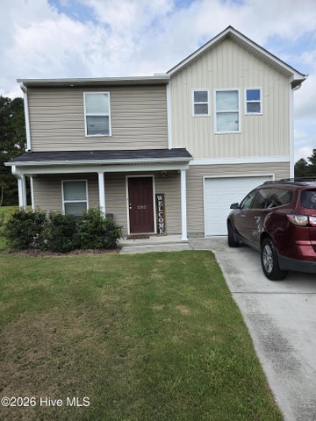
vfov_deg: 73.9
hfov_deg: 58.9
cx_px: 158
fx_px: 280
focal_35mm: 23
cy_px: 210
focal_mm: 5.4
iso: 80
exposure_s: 1/3935
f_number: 1.8
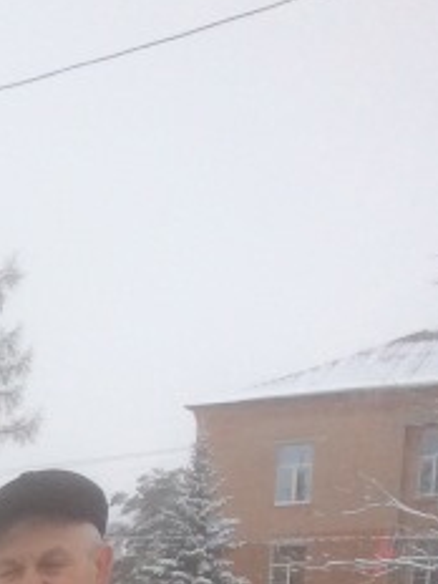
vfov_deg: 13.5
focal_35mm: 128
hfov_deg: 10.5
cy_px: 1113
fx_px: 2159
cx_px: -491
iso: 32
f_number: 2.2
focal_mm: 4.15
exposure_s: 1/380
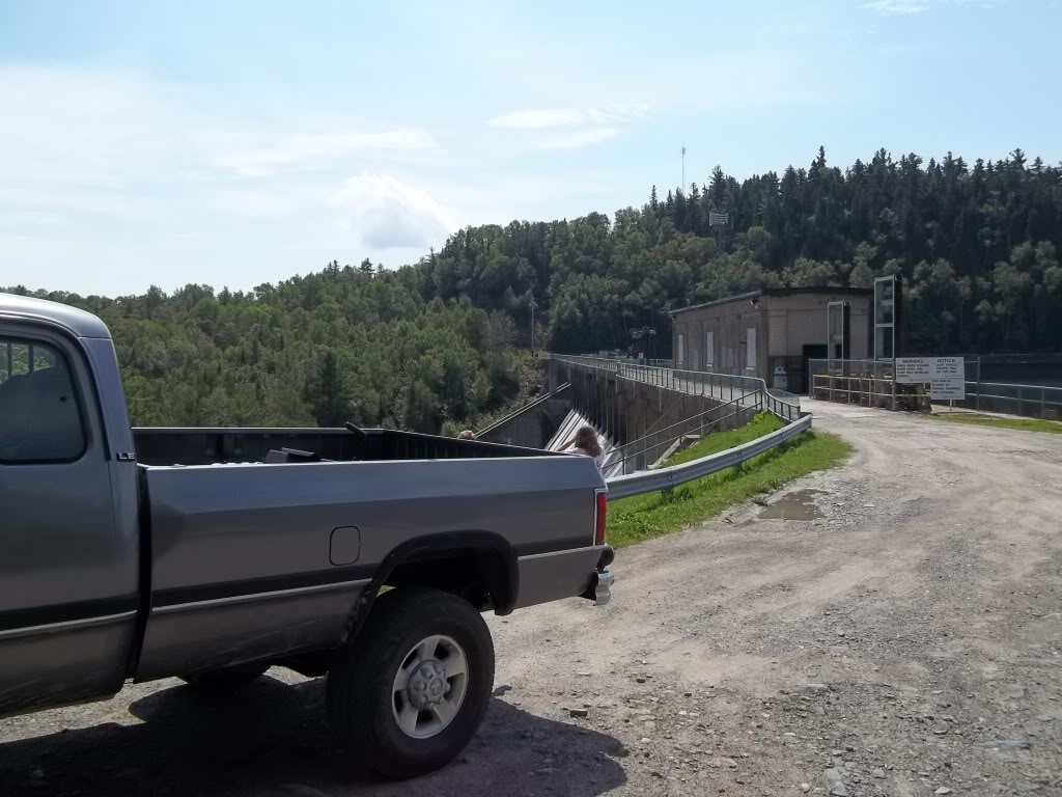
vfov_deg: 44.2
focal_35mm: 32
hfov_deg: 56.8
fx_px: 982
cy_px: 398
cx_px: 531
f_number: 8.8
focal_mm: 5.7
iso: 64
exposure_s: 1/200
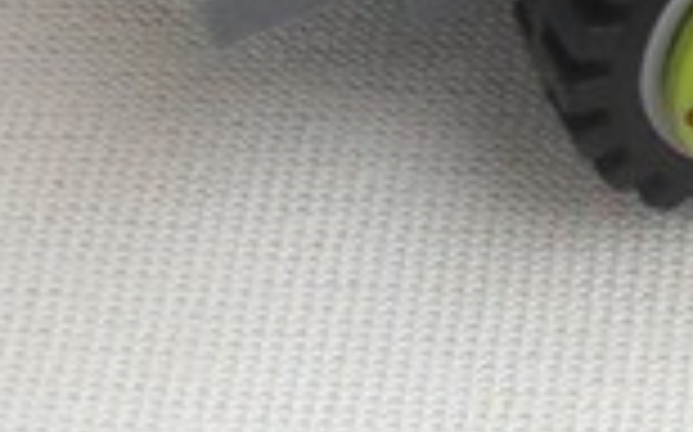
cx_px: 1300
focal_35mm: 229
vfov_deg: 5.7
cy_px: -182
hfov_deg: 8.7
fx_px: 4322
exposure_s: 1/200
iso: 80
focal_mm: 6.61
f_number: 3.9
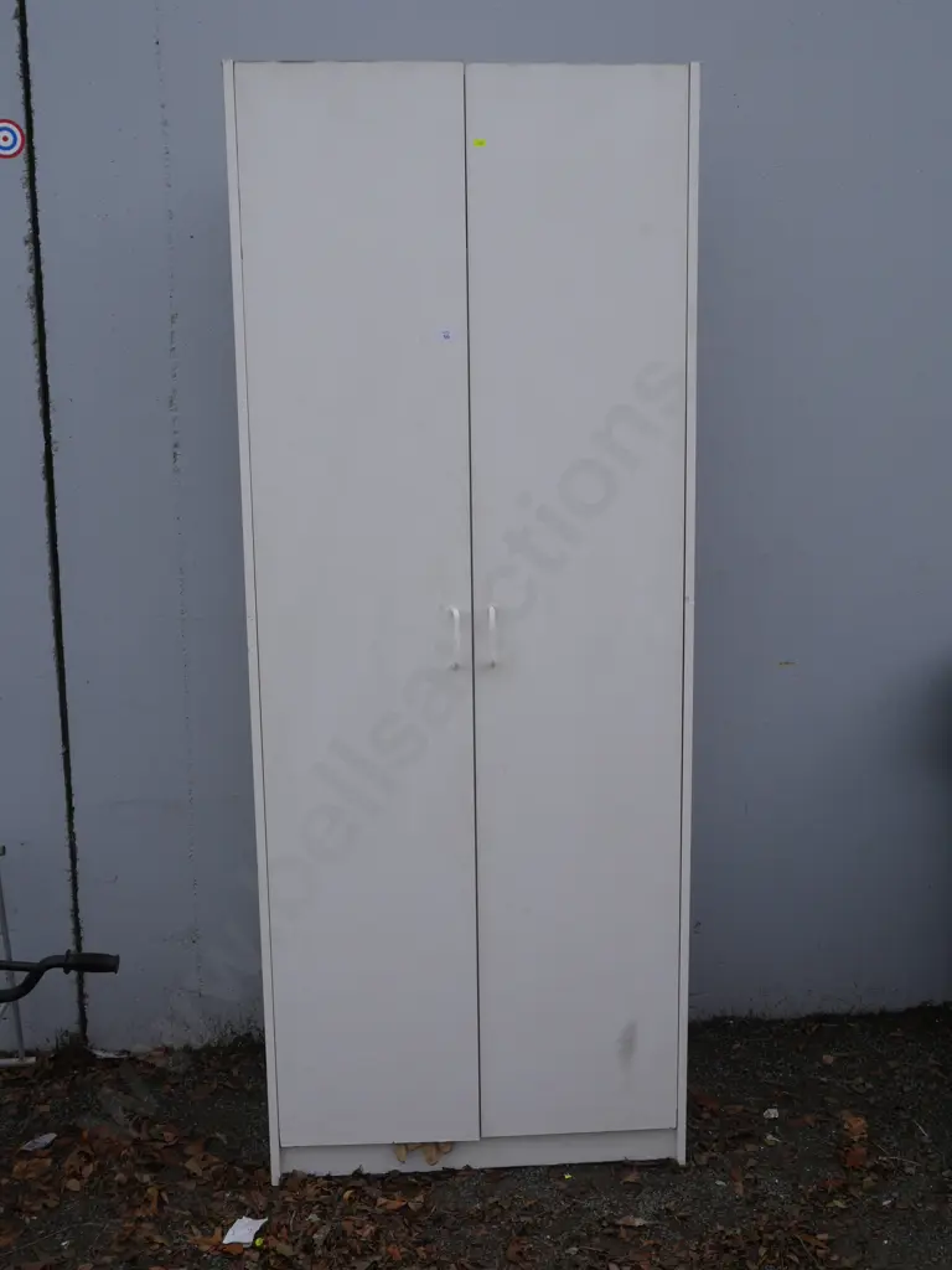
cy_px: 635
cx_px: 476
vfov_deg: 51.4
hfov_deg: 39.7
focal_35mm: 36
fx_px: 1320
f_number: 8
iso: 200
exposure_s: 1/320
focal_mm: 18
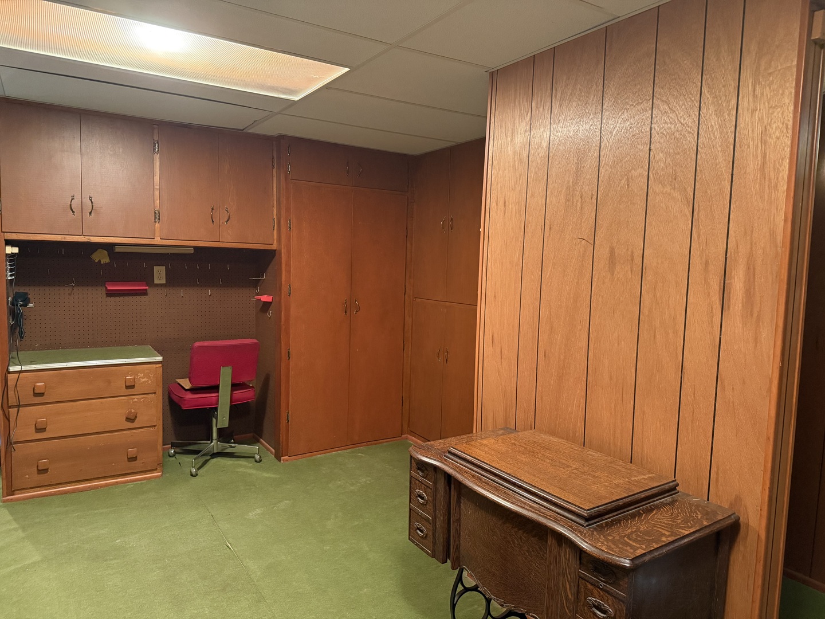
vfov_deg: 56.8
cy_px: 310
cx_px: 412
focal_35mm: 24
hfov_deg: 71.6
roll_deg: -1.5
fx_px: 572
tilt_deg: -4.7
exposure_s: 1/40
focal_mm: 6.76
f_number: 1.78
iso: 640
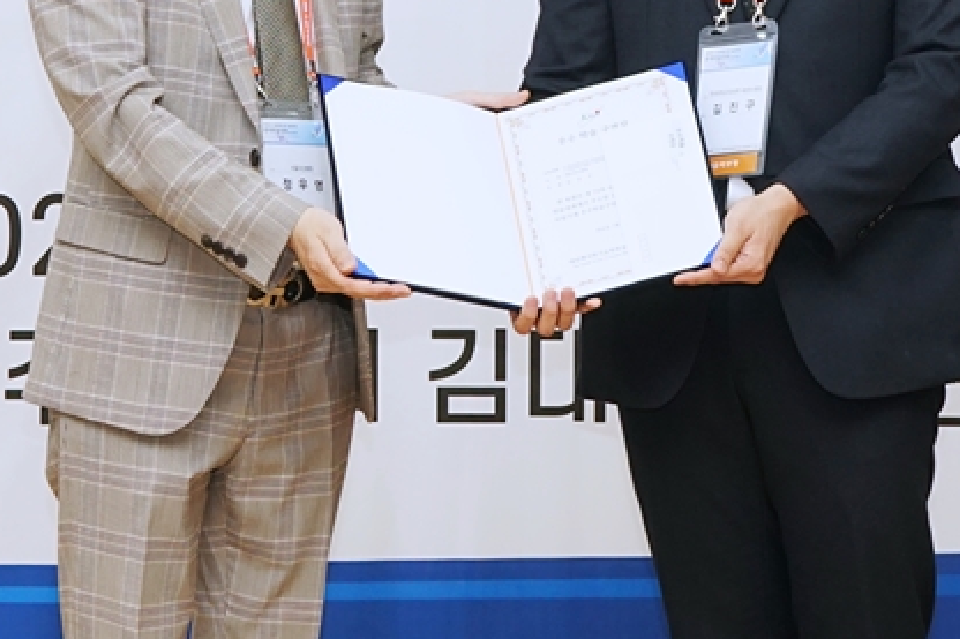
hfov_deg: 13.6
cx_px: 224
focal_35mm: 150
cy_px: 67
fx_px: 3998
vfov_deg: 9.1
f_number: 6.3
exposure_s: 1/125
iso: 400
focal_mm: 52
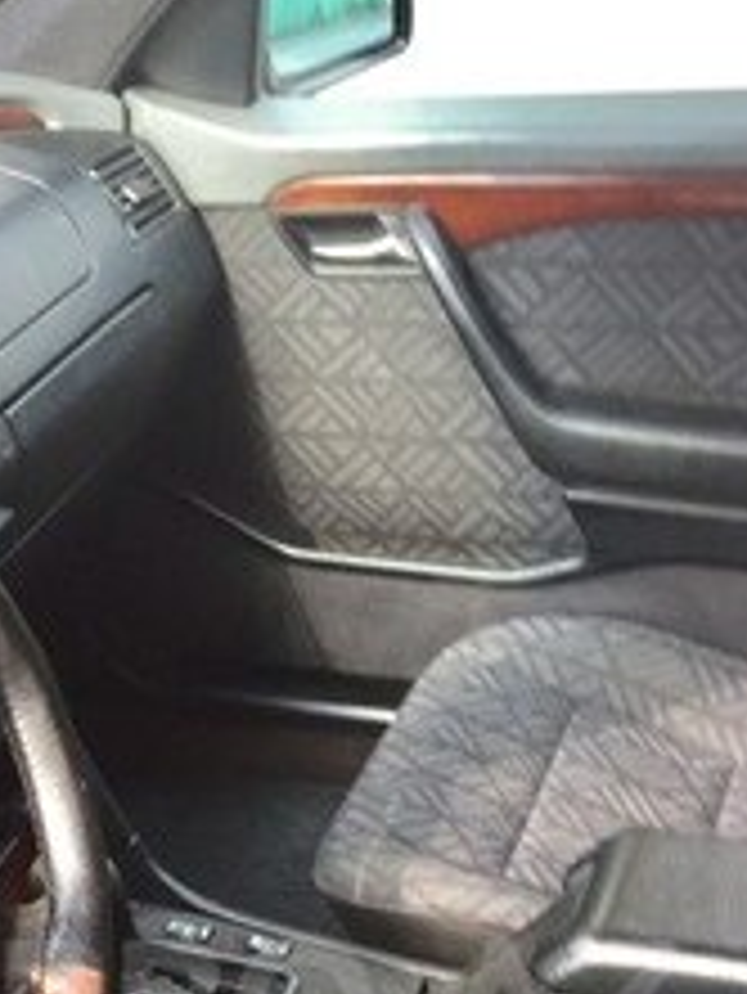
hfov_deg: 22.5
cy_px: 1007
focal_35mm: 65
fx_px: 1868
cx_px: 216
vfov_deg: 27.9
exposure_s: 1/100
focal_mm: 4.15
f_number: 2.2
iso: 50
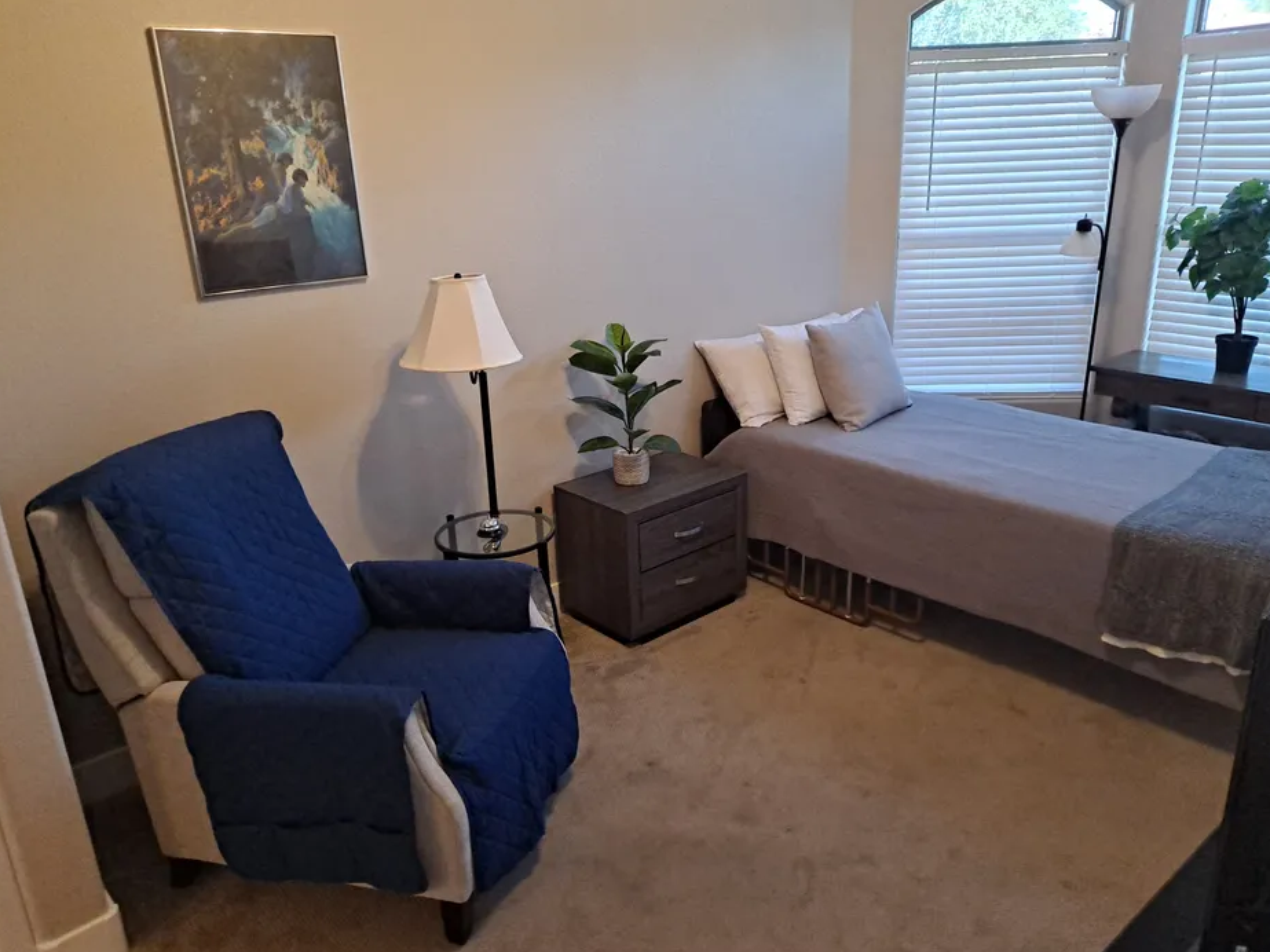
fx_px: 954
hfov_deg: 67.3
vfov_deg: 53.1
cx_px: 647
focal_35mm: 26
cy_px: 472
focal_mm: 4.6
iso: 320
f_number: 2
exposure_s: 1/60
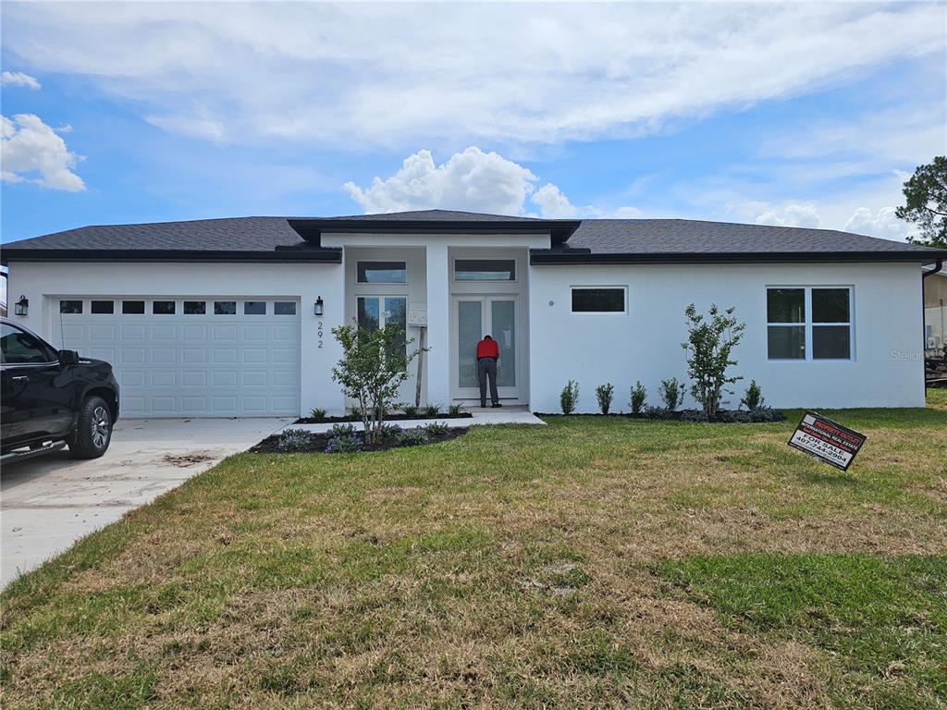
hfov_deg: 73.9
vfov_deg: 58.9
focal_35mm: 23
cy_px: 355
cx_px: 474
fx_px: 629
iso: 10
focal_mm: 6.3
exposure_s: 1/1186
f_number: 1.7
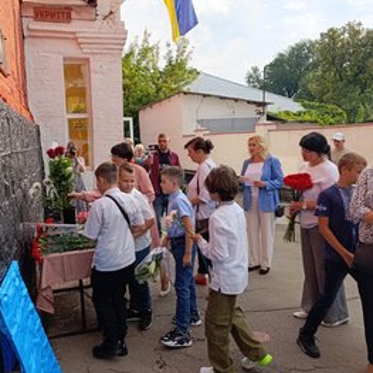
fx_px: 378
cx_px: 162
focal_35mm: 31
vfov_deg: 52.5
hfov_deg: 52.4
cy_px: 175
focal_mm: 6.14
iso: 50
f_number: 1.6
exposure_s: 1/285
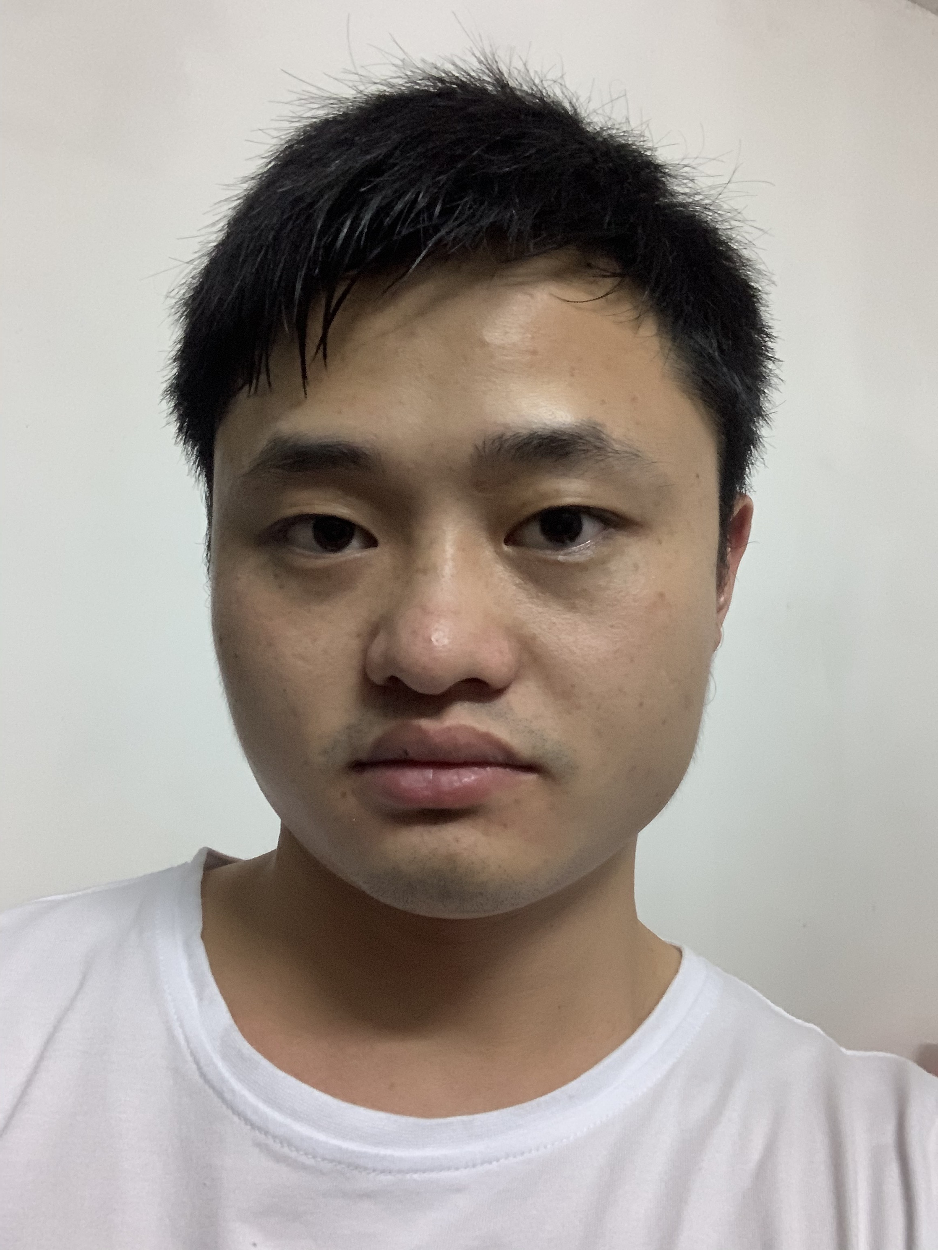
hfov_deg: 44.2
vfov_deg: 56.8
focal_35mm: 32
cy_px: 625
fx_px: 1156
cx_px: 469
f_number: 2.2
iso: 500
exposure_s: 1/20
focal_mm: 2.87
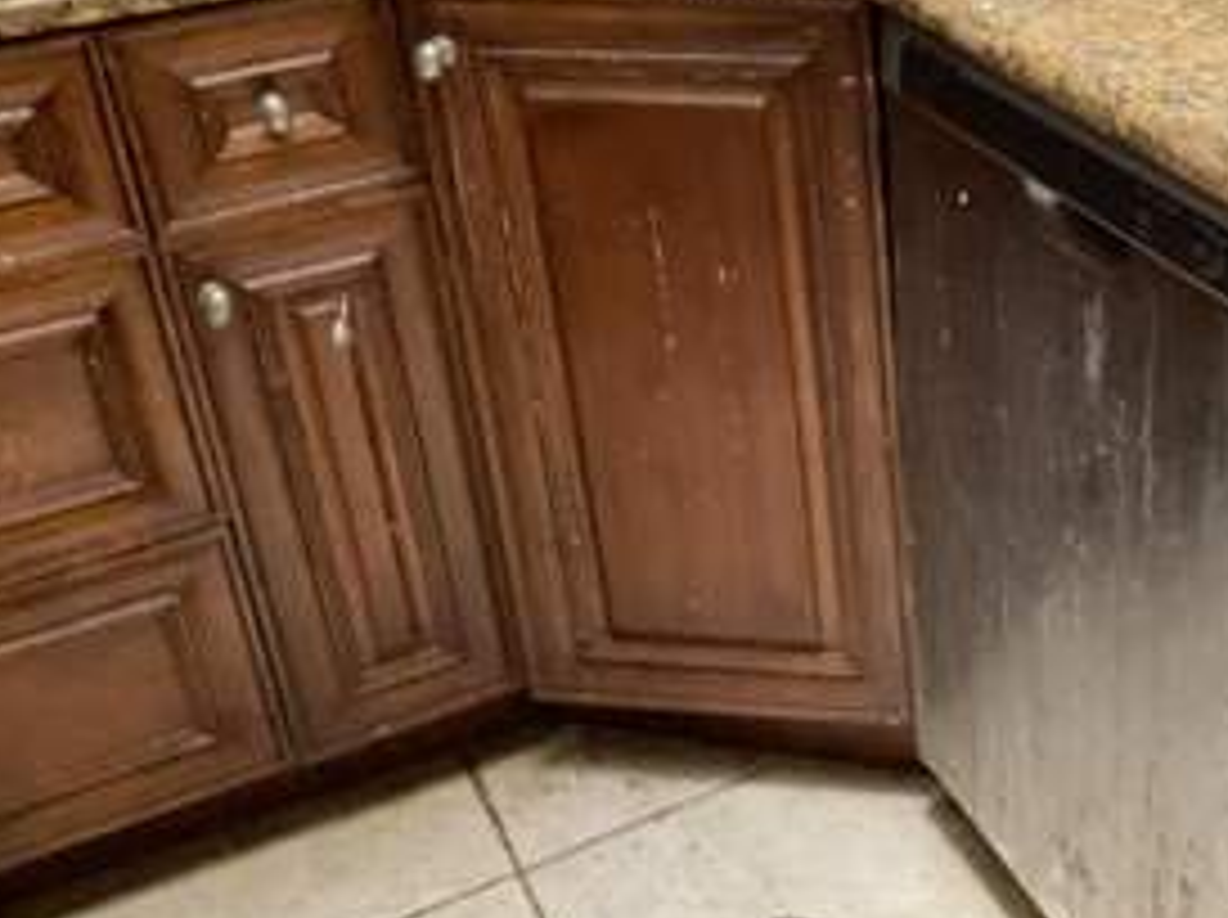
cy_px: 272
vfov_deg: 28.2
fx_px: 1807
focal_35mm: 51
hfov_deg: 35.8
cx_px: 1044
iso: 200
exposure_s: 1/60
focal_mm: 3
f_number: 1.8
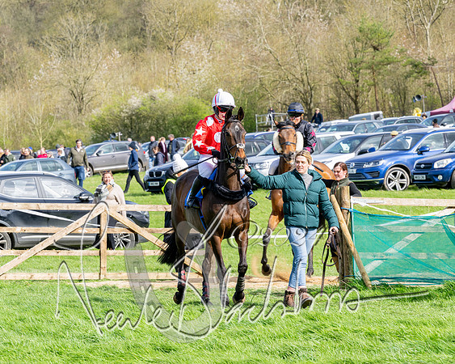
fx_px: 2807
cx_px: 208
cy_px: 182
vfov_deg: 7.4
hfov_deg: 9.3
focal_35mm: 208
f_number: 11
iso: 200
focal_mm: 185
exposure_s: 1/200
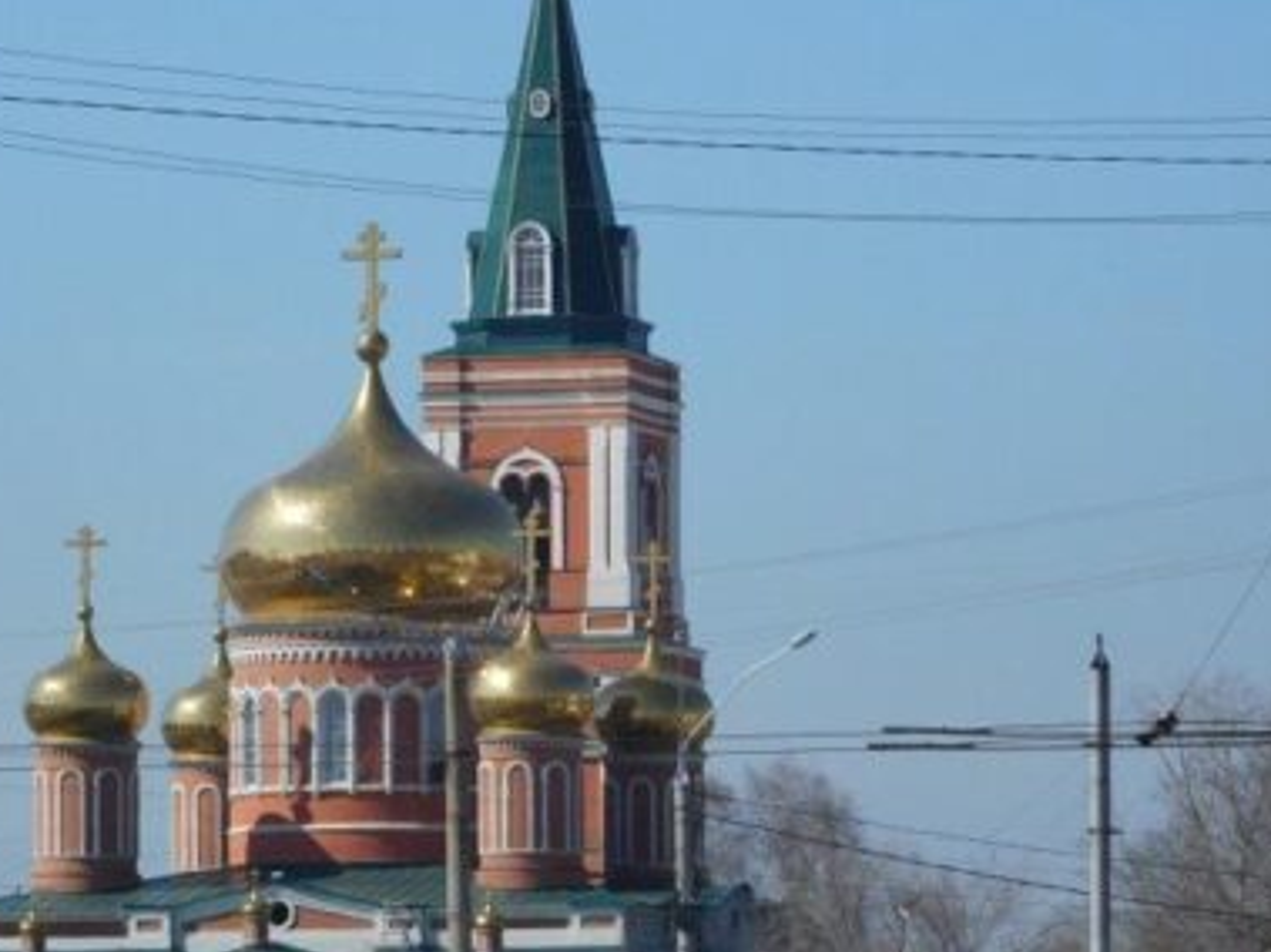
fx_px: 10424
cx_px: 379
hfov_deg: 7.0
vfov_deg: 5.2
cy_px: 580
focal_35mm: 284
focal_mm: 25
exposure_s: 1/1000
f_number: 5.1
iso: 125
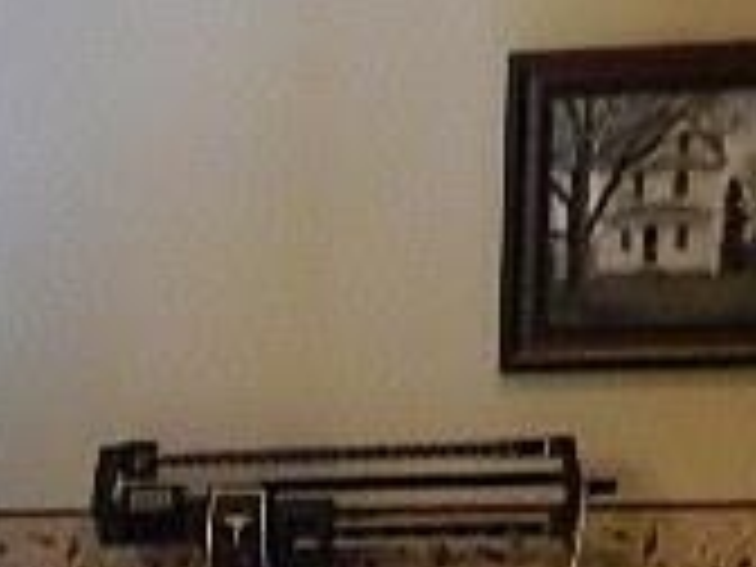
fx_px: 3320
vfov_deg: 9.1
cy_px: 1179
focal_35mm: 152
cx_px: -315
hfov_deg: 12.5
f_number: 3.1
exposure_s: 1/30
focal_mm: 4.5
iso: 360
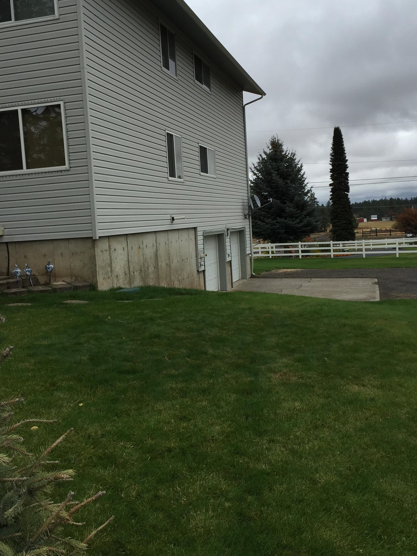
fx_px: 562
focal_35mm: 35
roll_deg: +4.7
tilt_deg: -1.6
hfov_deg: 40.7
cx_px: 212
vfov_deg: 52.5
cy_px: 253
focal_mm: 4.15
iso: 32
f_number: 2.2
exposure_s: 1/1276
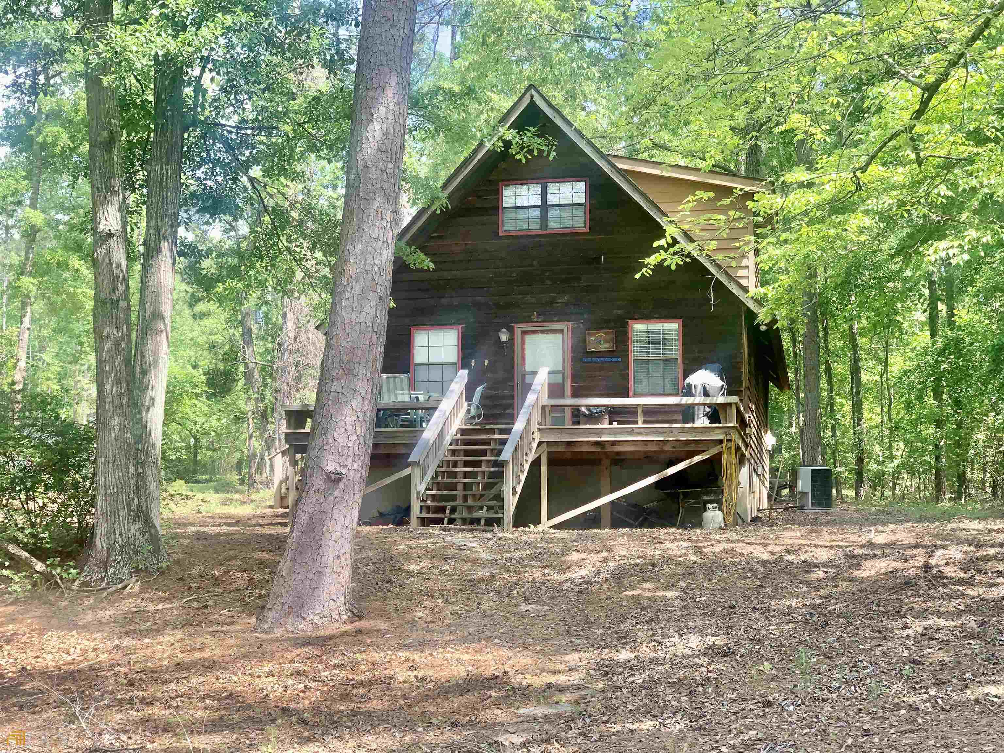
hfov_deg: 36.8
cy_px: 376
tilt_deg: +8.1
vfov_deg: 28.0
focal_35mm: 52
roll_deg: -0.7
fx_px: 1508
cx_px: 502
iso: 16
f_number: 2.4
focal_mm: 6
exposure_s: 1/122
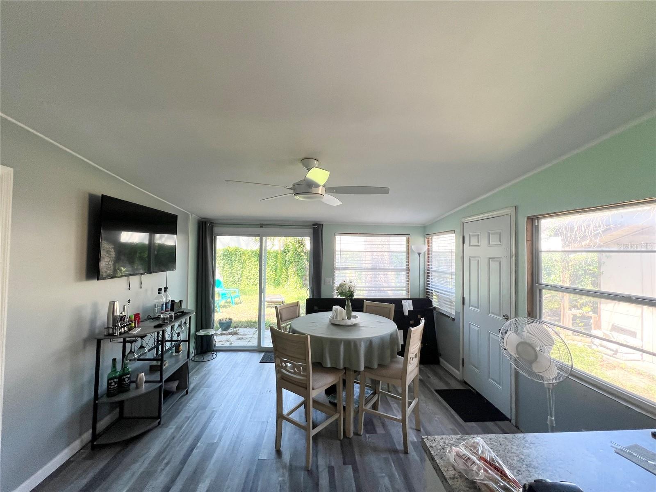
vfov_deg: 89.9
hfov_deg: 106.2
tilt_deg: +1.5
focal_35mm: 13
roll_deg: -0.2
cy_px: 246
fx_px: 246
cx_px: 328
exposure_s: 1/120
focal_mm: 1.57
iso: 50
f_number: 1.8
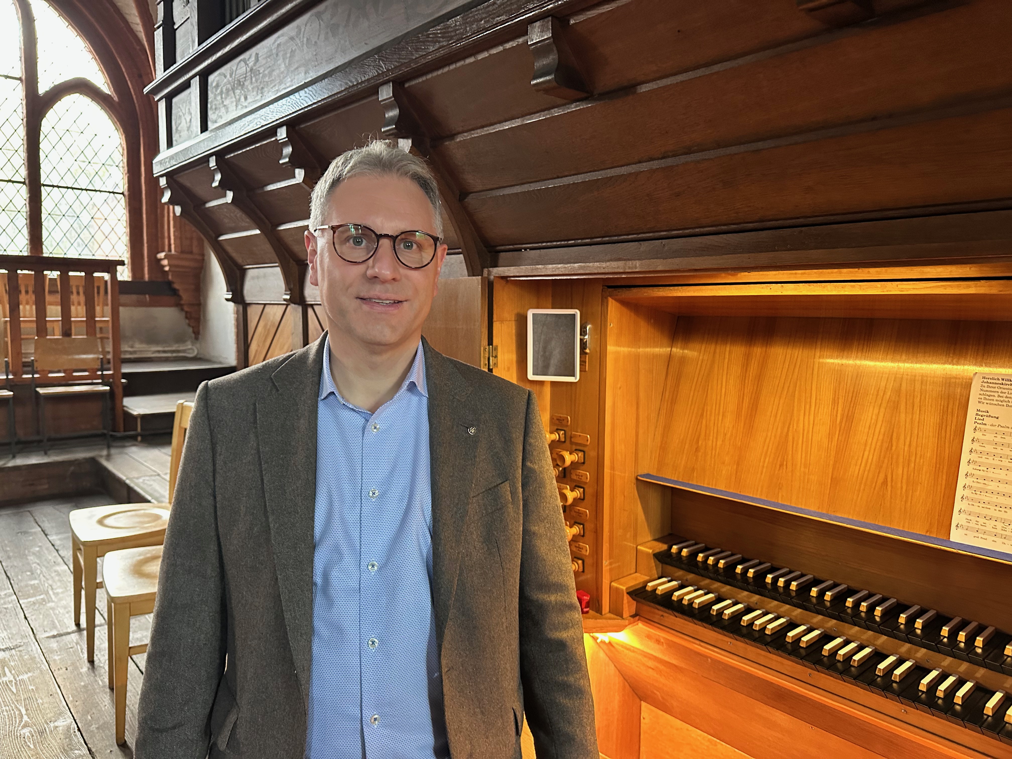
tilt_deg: -5.2
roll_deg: -0.8
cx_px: 506
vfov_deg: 56.8
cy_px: 380
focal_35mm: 24
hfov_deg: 71.6
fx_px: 702
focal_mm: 6.86
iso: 640
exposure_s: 1/33
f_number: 1.78
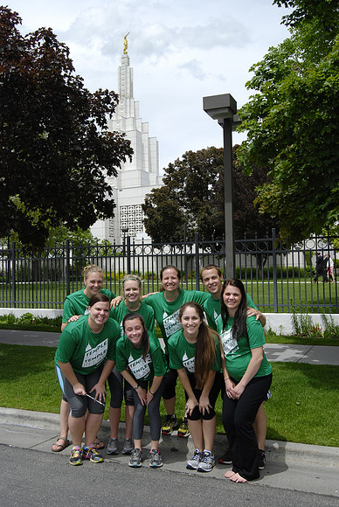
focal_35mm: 36
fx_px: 507
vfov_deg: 53.1
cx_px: 170
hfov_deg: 37.0
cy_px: 254
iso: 400
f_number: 10
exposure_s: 1/640
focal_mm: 24
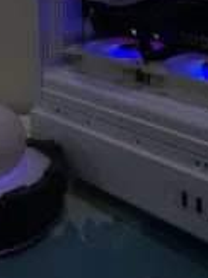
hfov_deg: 22.5
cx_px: 174
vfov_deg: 28.2
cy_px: -10
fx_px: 513
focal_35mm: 64
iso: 40
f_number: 1.6
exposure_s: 1/100
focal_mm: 4.2
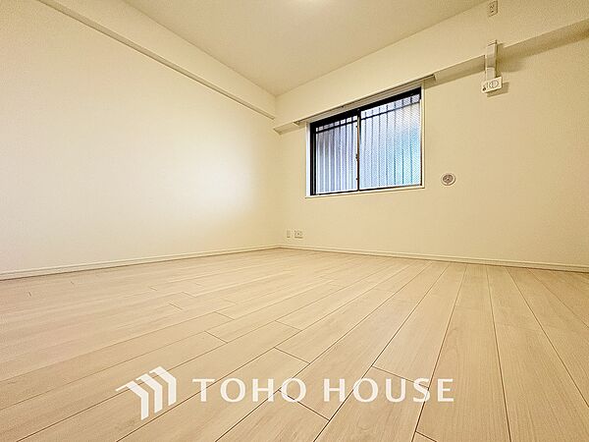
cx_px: 294
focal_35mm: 14
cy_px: 221
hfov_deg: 102.1
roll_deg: +0.5
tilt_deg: +1.2
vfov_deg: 85.7
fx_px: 238
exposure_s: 1/123
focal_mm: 2.22
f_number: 2.2
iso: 320
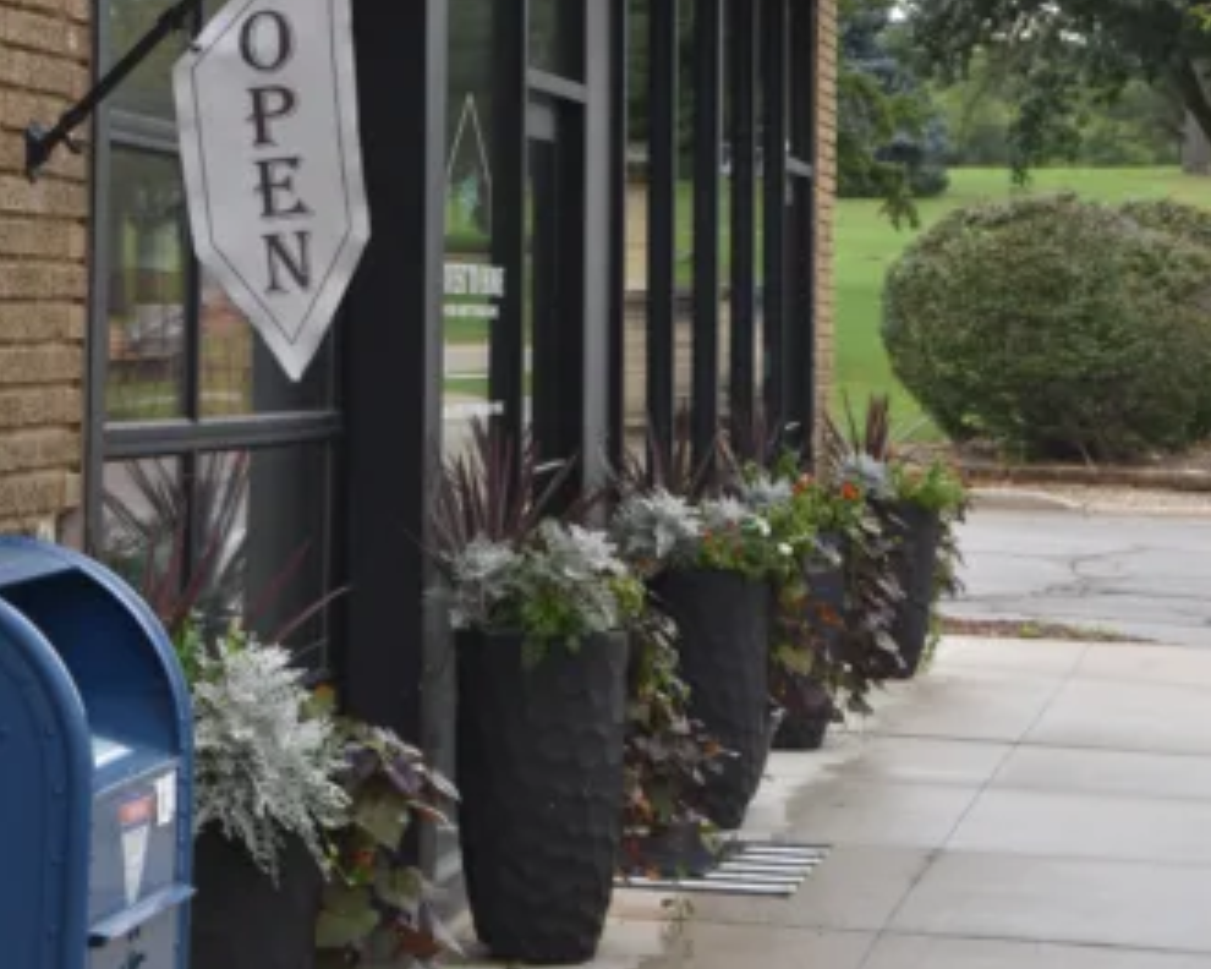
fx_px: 3978
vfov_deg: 13.8
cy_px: 95
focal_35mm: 111
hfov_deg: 17.3
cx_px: 604
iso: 280
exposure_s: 1/250
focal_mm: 52
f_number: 5.6
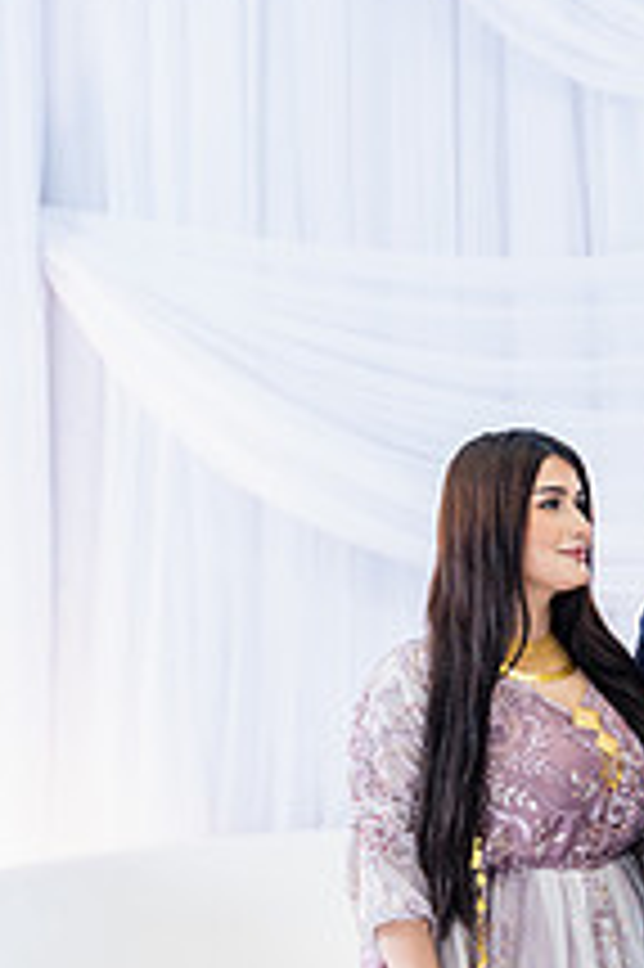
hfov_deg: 11.7
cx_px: 671
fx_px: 3091
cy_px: 801
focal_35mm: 115
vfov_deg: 17.6
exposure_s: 1/160
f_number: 2
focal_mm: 55
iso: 400
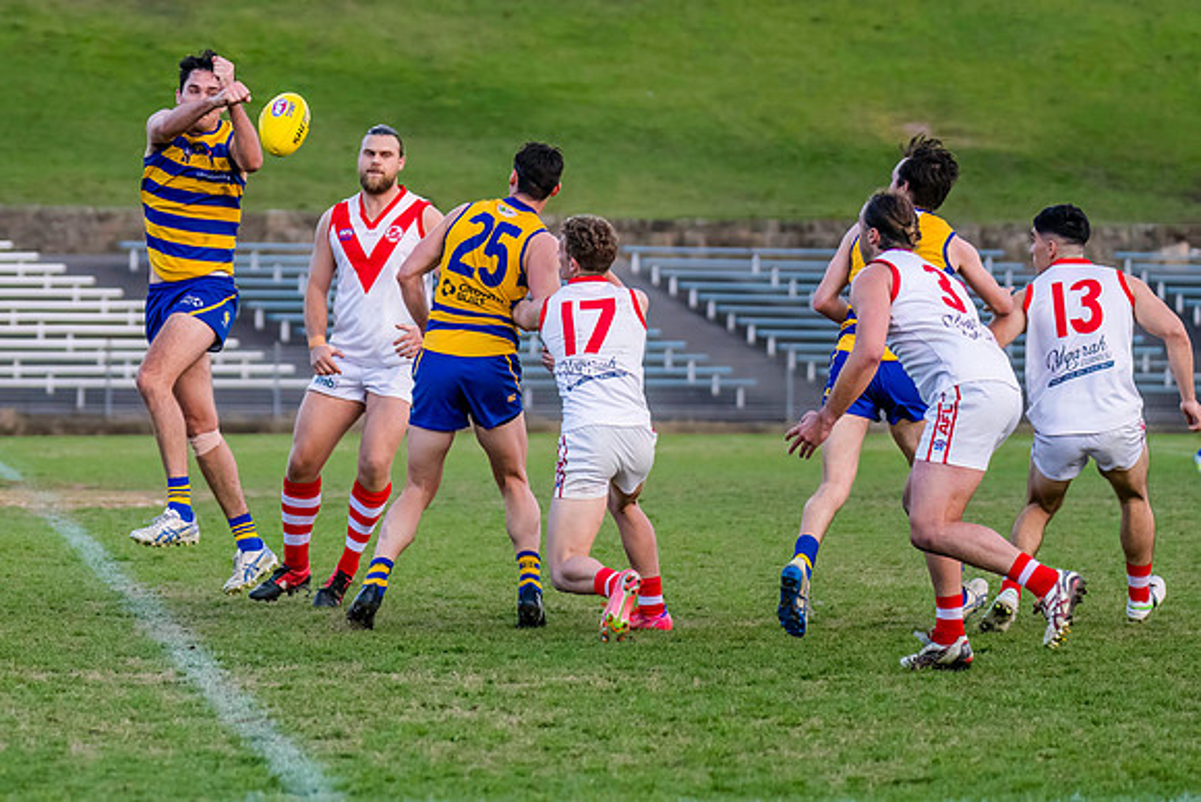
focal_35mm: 259
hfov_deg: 7.9
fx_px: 8634
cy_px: 296
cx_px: 289
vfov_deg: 5.3
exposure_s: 1/1600
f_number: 4
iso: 1800
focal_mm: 170
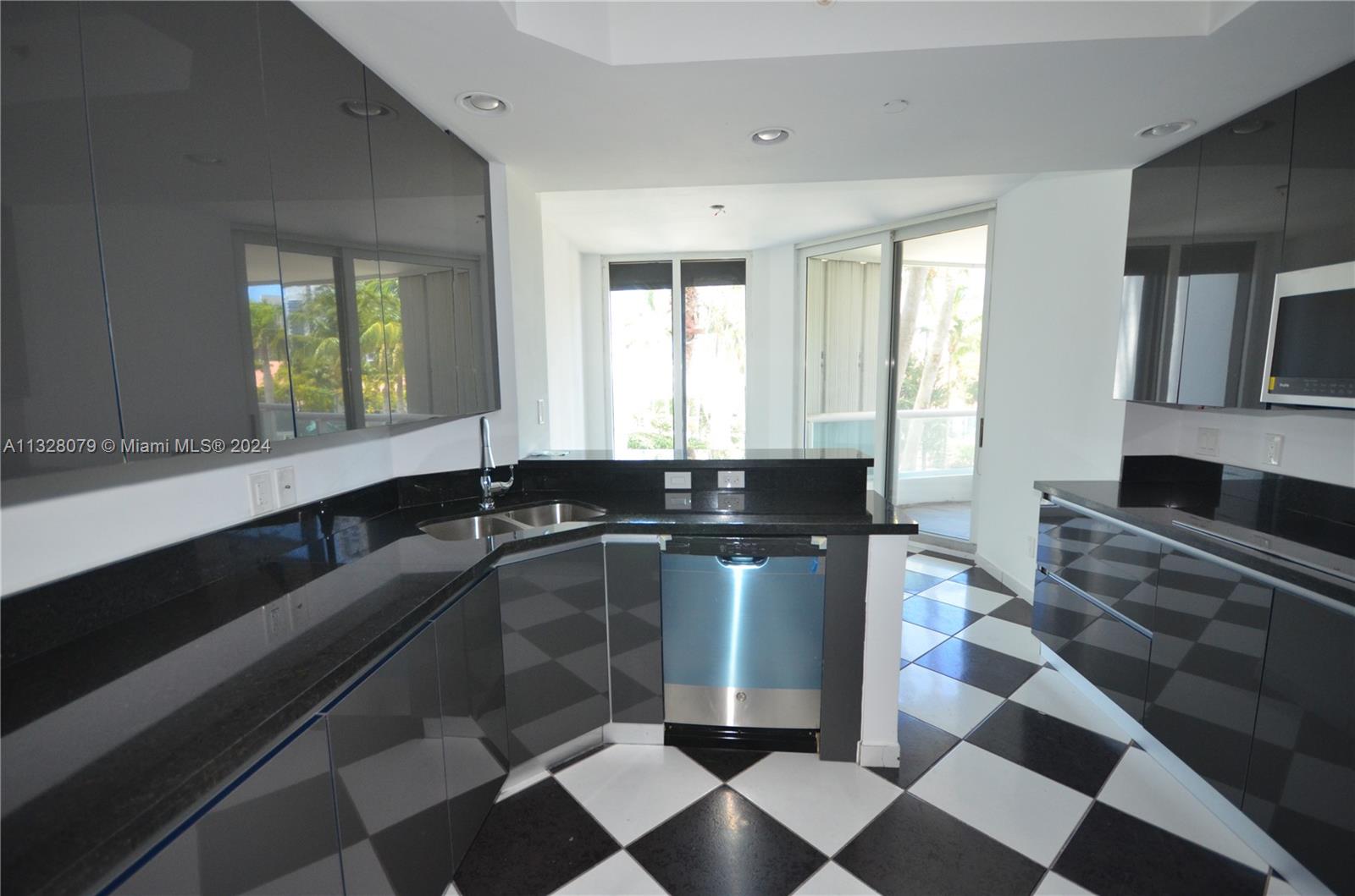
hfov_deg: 100.5
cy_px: 448
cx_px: 678
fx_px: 563
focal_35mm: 15
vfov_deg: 77.0
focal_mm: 10
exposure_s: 1/60
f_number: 4
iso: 800
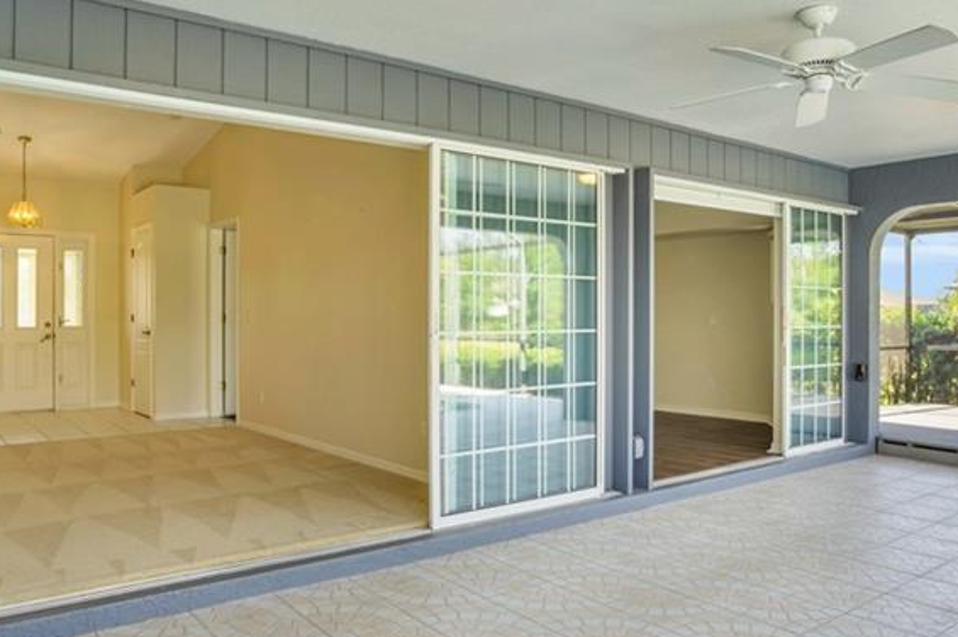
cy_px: 318
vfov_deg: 44.9
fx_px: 771
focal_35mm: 29
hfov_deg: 63.6
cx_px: 522
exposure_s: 1/25
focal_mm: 16
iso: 200
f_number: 9
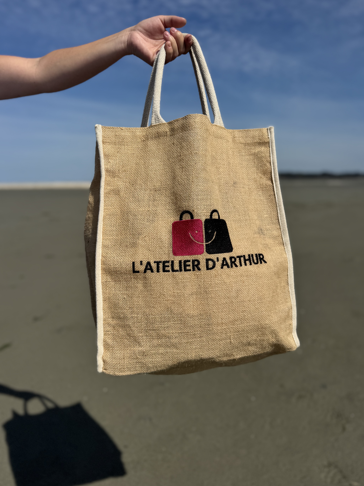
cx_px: 180
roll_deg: +3.3
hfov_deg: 54.9
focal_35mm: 25
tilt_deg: -7.1
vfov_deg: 69.4
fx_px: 351
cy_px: 245
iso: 80
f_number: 1.78
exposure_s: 1/10417
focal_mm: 6.76
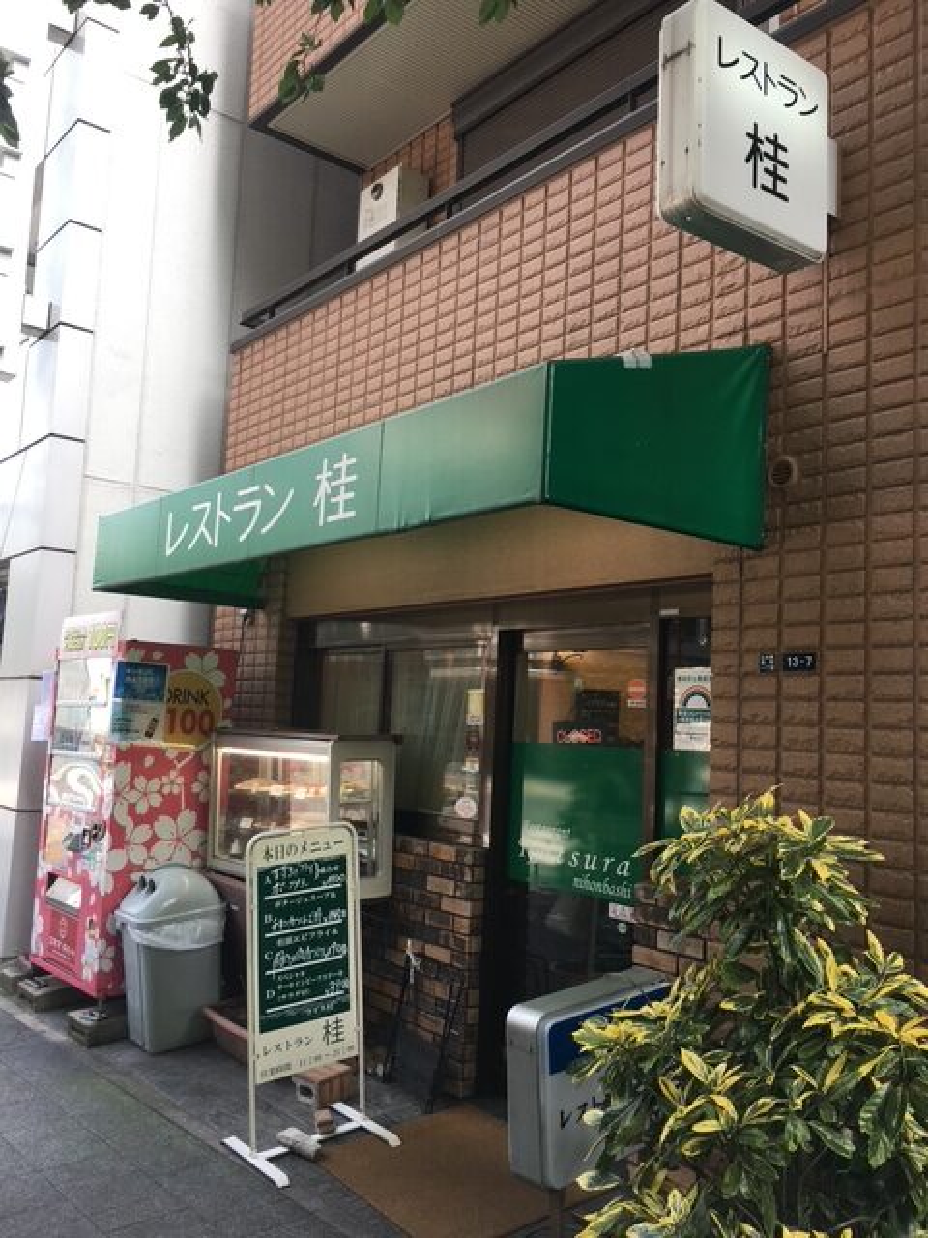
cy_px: 619
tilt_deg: +5.9
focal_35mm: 29
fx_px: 1037
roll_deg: -4.0
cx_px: 464
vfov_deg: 61.7
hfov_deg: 48.2
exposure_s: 1/120
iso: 32
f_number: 2.2
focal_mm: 4.15
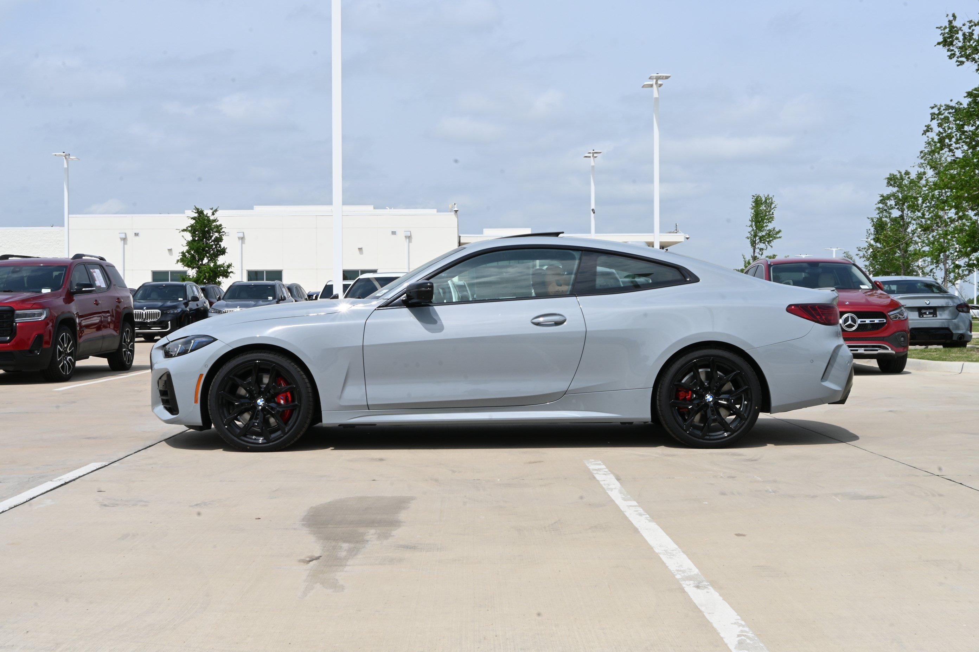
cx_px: 490
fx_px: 1203
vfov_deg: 30.3
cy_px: 326
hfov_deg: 44.3
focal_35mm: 44
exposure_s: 1/50
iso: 100
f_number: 25
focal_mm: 29.5
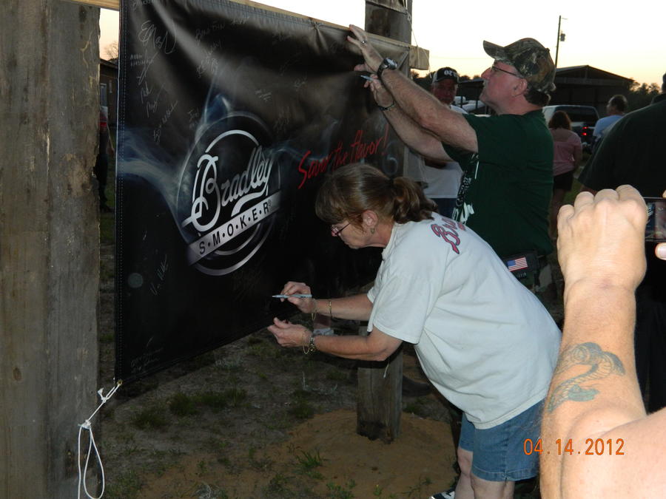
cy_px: 250
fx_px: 789
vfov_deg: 35.1
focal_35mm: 41
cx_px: 333
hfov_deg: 45.8
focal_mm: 7.3
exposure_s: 1/40
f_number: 3.5
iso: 200
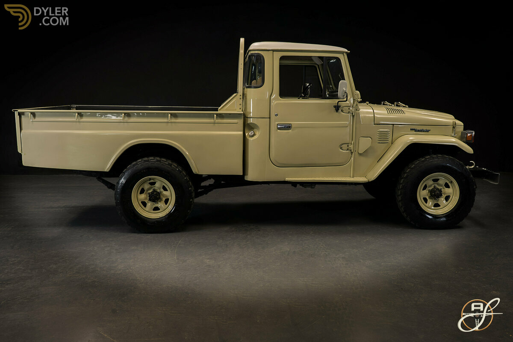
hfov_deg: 57.2
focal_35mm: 33
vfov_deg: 40.0
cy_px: 171
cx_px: 256
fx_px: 470
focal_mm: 33
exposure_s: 1/2.5
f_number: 8
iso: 250
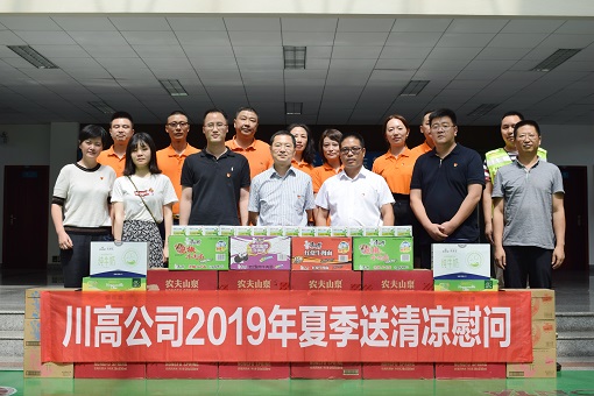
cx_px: 297
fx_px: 742
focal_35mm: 45
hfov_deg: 43.6
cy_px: 198
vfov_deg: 29.9
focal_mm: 30
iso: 200
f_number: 8
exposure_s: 1/250
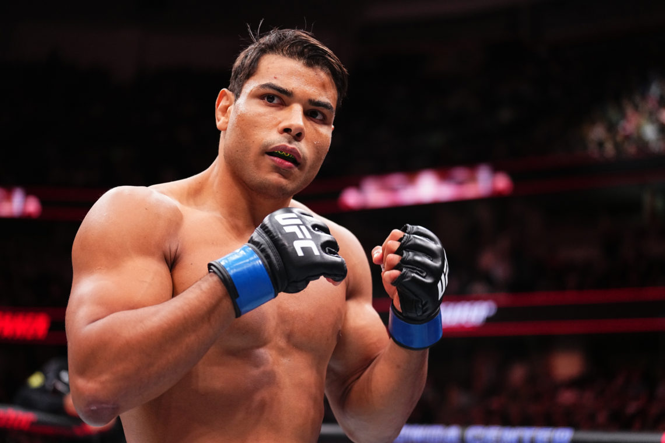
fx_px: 1293
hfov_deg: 28.8
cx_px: 332
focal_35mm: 70
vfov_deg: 19.5
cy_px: 222
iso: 3200
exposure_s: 1/1600
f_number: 2.8
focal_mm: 70
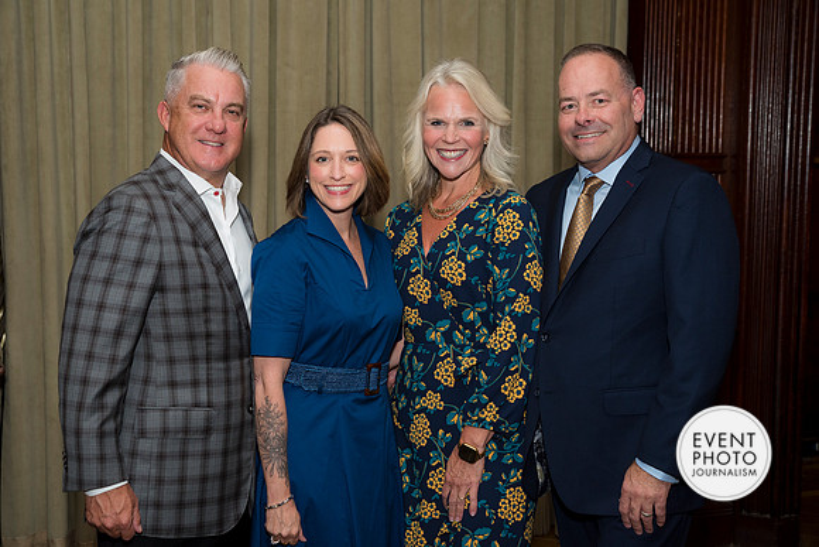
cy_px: 274
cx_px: 410
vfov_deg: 26.0
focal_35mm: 52
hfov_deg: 38.2
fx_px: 1183
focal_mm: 52
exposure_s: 1/125
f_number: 5.6
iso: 800
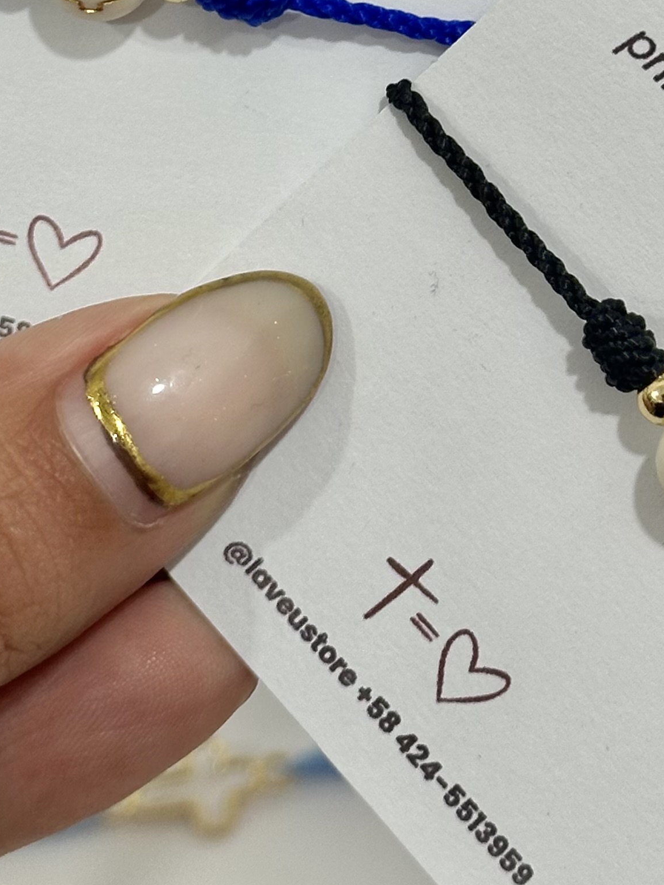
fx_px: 3223
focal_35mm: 126
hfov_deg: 11.7
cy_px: 266
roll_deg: -2.5
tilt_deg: -43.0
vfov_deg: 15.6
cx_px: 451
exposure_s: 1/60
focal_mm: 6.86
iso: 100
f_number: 1.78
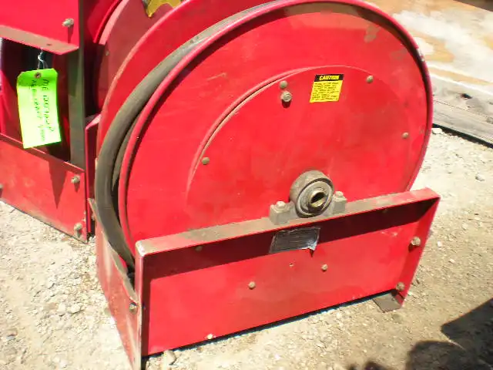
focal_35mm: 38
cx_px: 246
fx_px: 541
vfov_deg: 37.7
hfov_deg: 49.0
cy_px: 185
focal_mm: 6.3
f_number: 4.6
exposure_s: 1/190
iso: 64
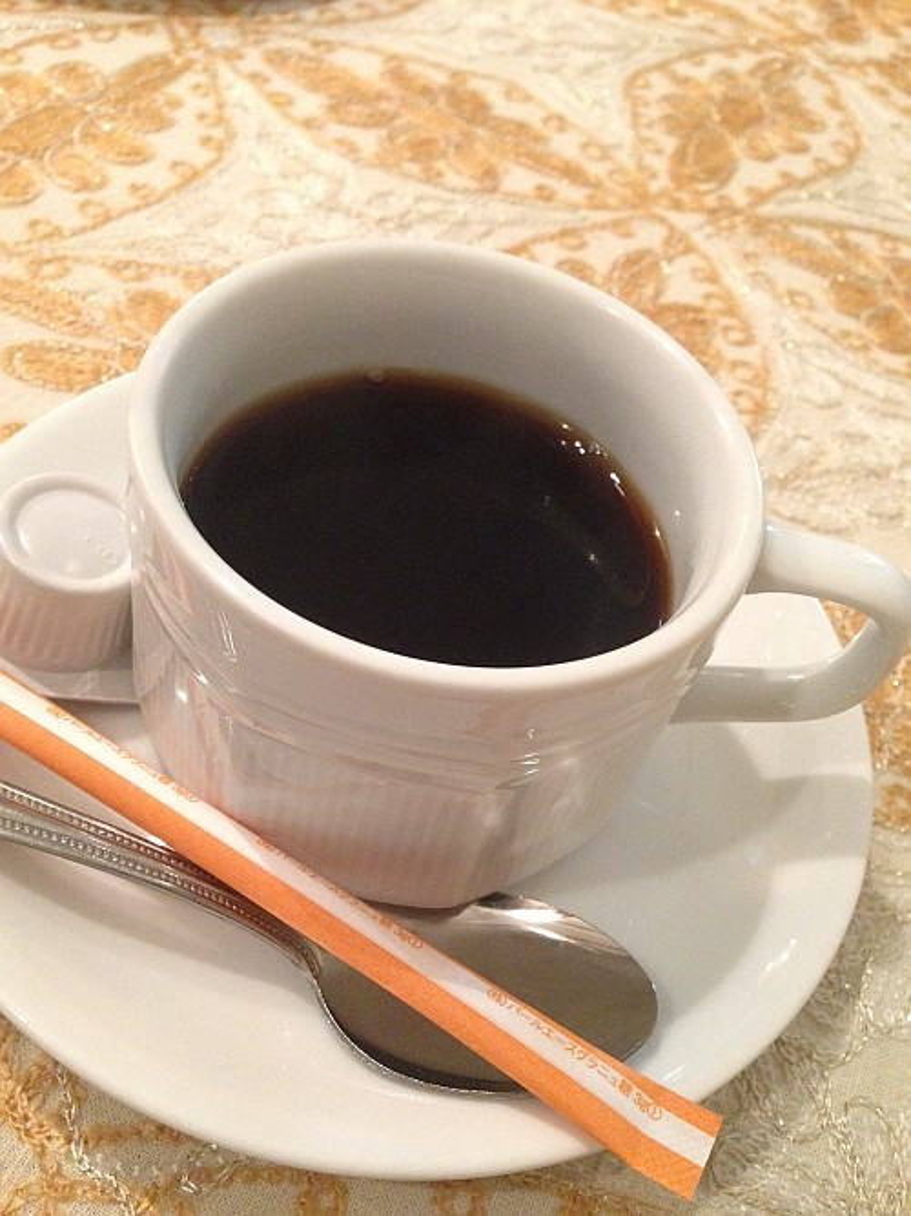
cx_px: 456
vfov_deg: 55.4
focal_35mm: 33
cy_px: 608
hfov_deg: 42.9
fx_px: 1158
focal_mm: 4.12
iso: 400
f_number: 2.4
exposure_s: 1/15
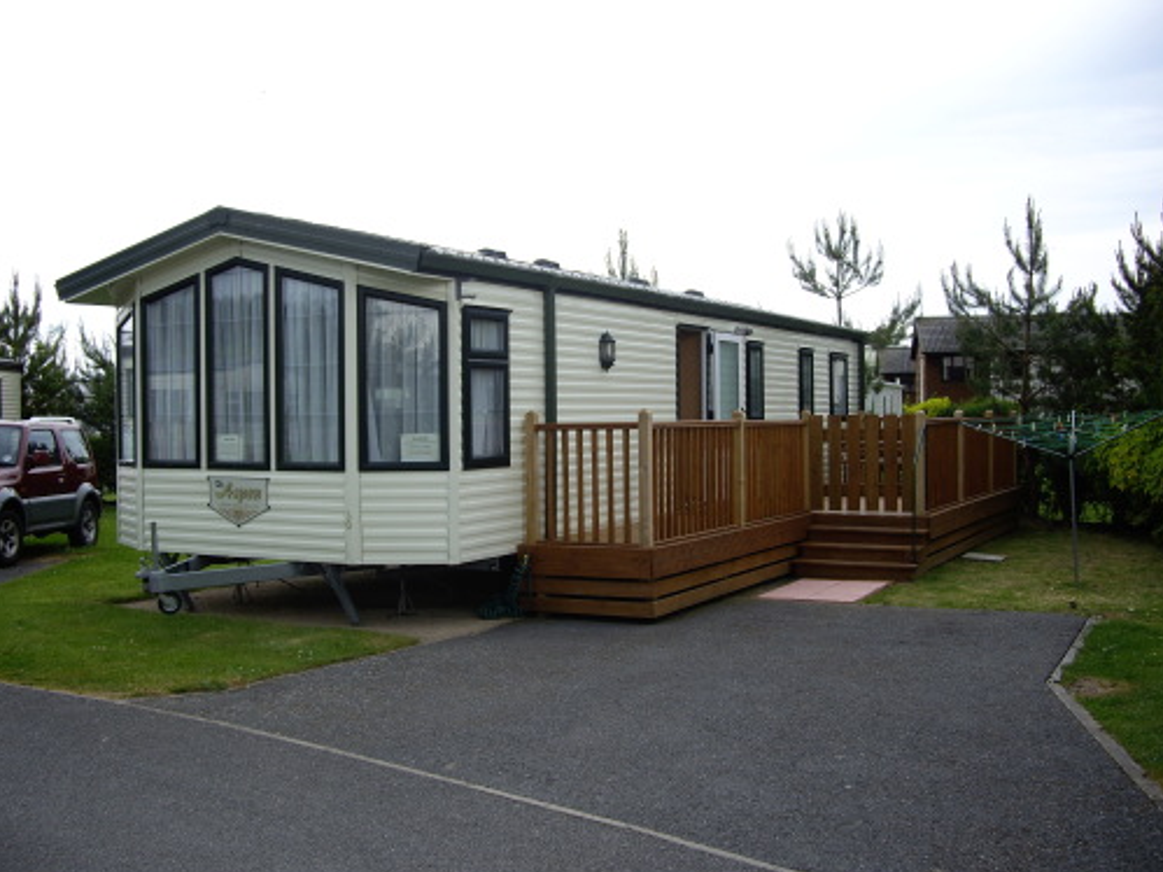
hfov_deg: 47.9
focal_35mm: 39
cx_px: 583
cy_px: 441
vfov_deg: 36.8
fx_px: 1310
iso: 64
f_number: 2.8
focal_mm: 7.9
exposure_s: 1/320
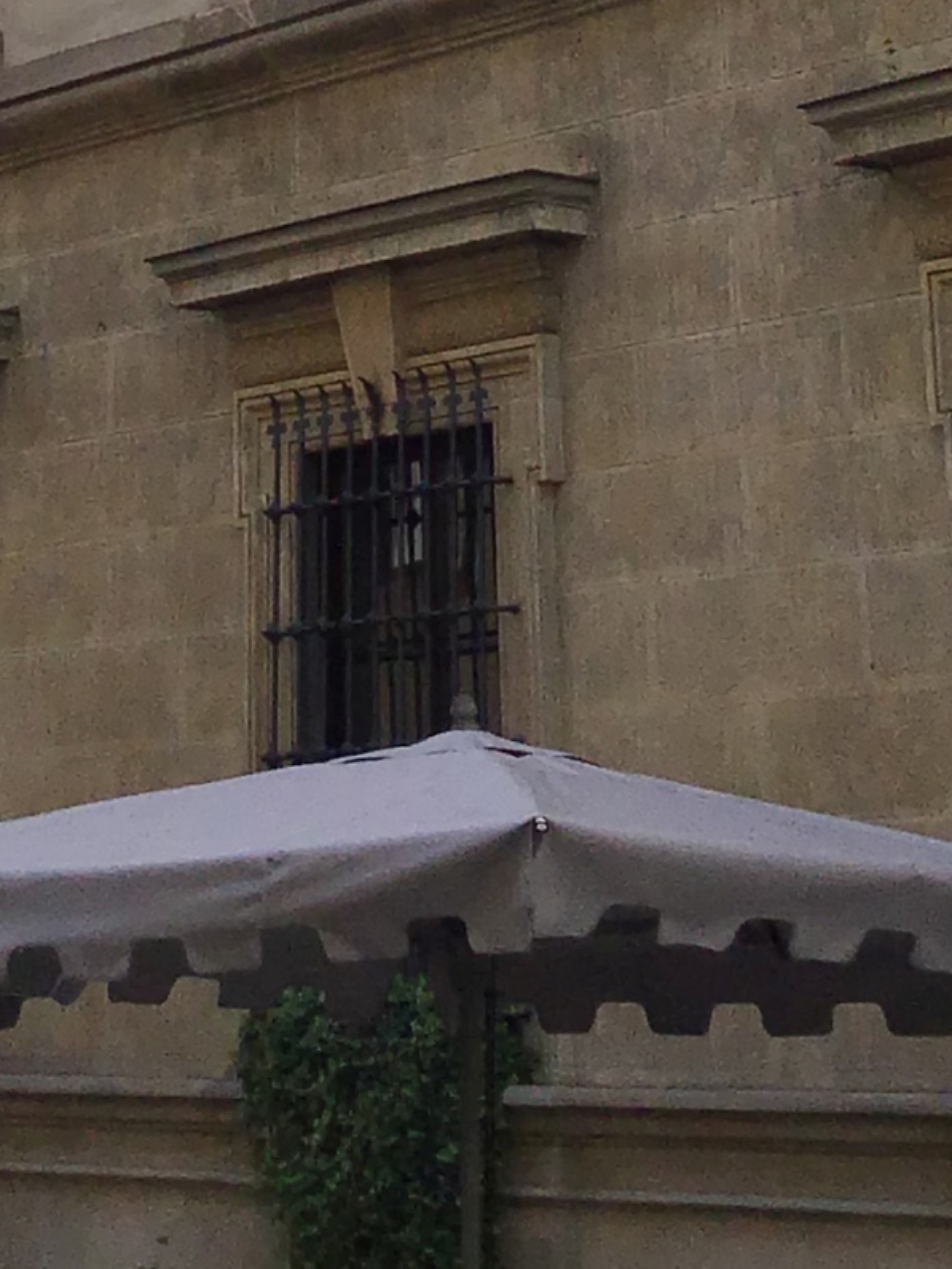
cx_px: 147
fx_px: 3997
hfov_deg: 13.5
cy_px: -493
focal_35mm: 109
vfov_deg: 16.8
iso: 25
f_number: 2.4
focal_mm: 3.3
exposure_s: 1/876
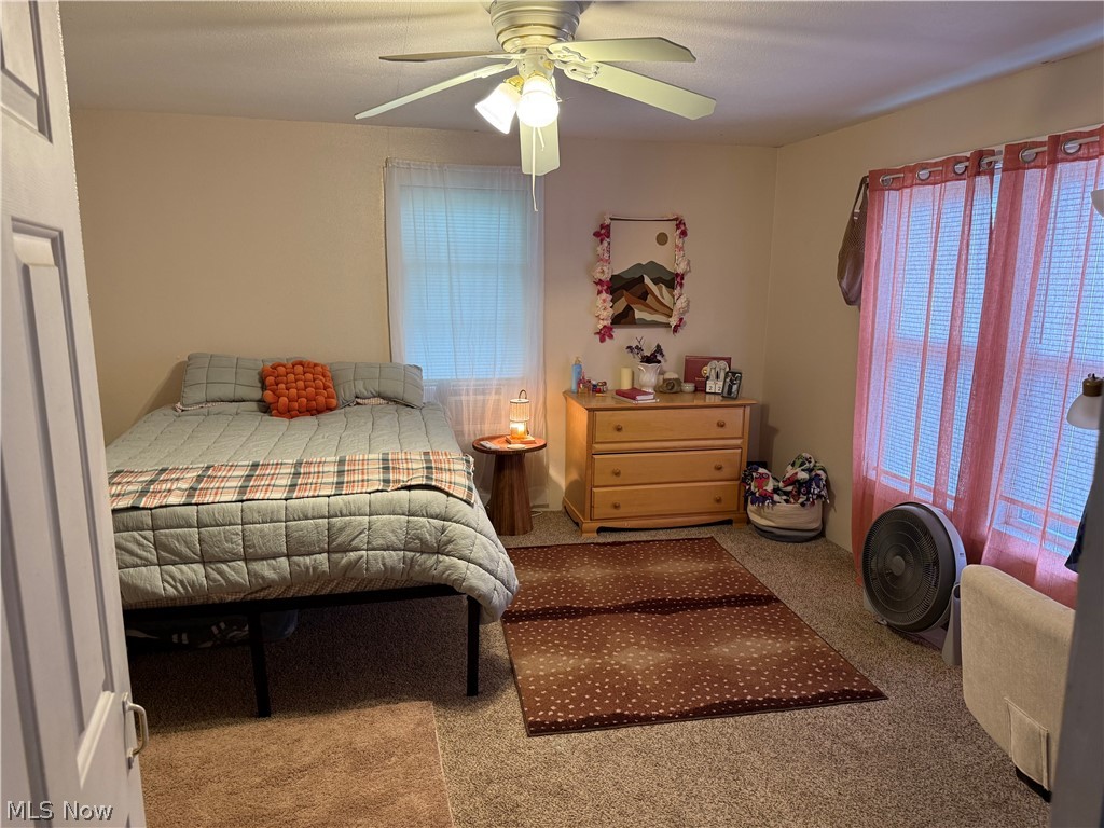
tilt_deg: -10.8
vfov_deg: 56.8
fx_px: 765
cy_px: 414
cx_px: 552
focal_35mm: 24
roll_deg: -0.2
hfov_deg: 71.6
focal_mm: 6.76
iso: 200
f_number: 1.78
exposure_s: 1/60
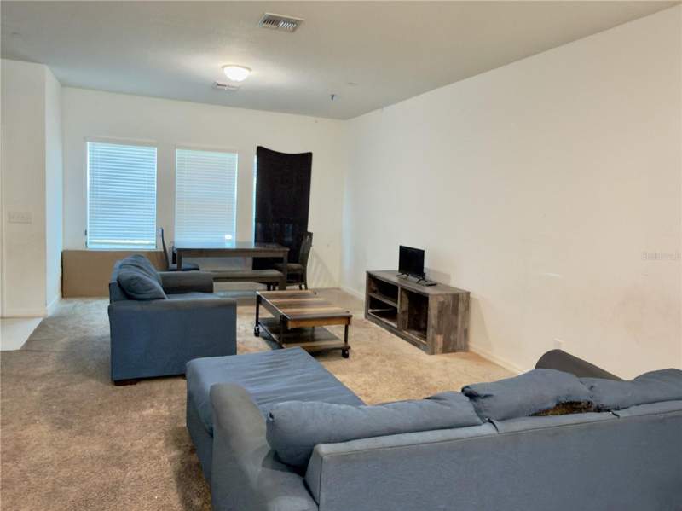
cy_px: 256
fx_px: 433
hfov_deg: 76.4
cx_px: 341
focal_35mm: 22
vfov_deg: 61.0
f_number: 2.2
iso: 250
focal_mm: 2.22
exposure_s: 1/30
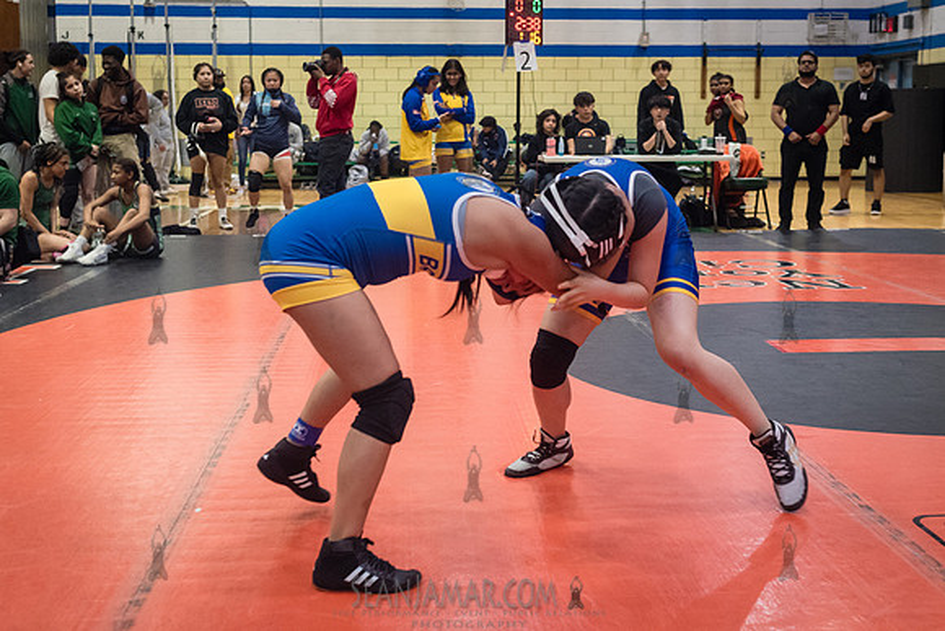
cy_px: 244
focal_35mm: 46
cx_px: 499
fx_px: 1221
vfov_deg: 28.9
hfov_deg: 42.3
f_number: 3.2
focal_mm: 35
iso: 5000
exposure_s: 1/400
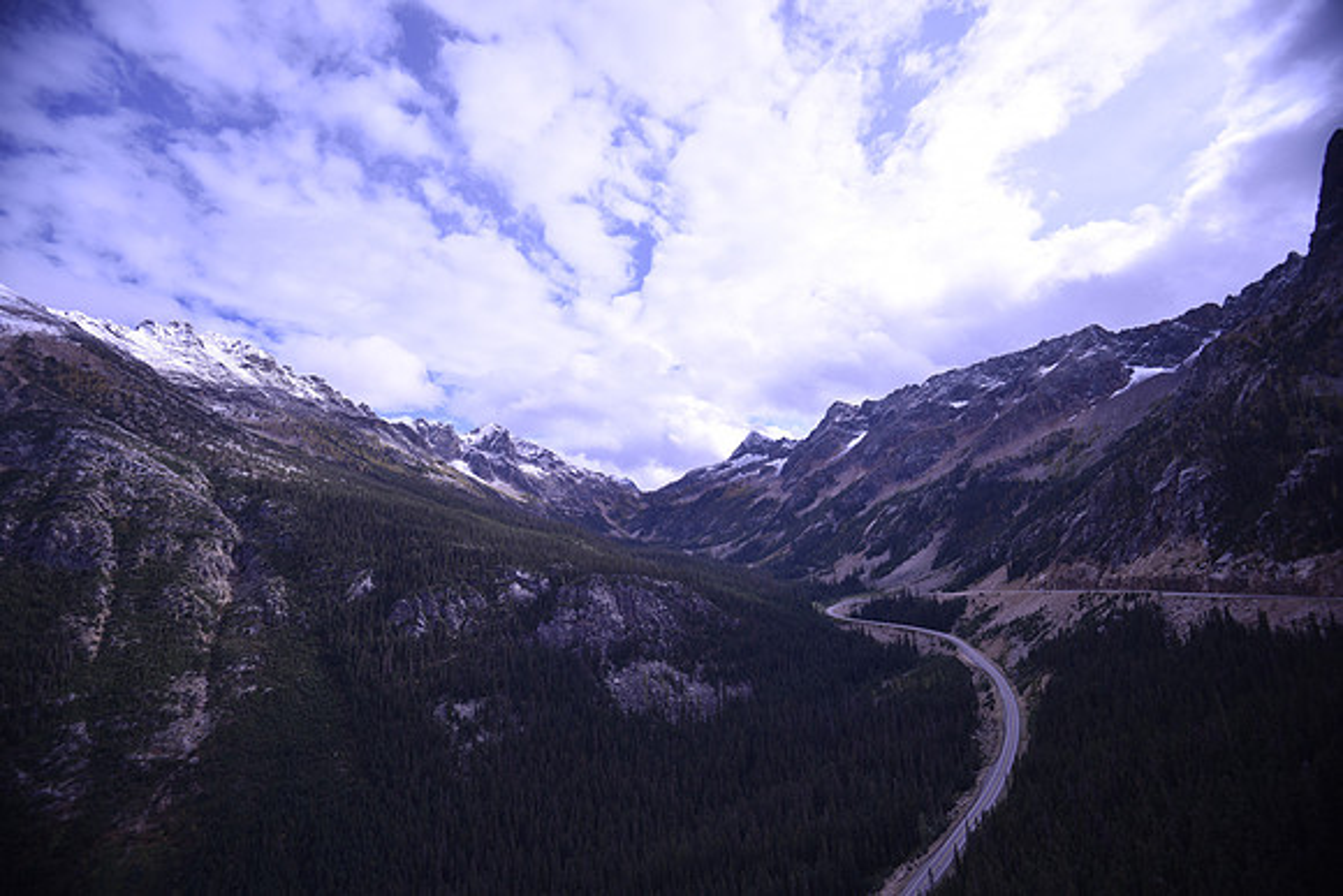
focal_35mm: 16
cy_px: 448
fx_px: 597
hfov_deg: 96.7
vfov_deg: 73.8
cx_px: 672
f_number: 8
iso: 64
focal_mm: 16
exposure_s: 1/250
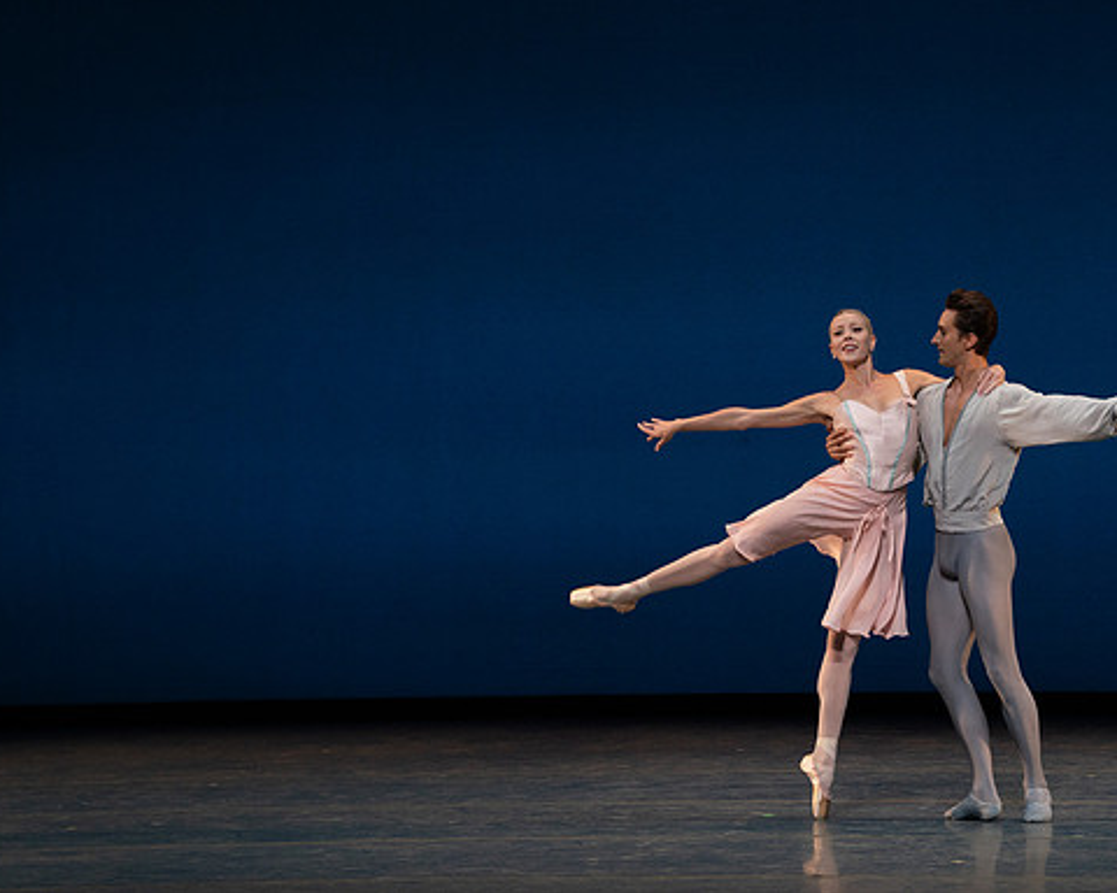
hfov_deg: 8.5
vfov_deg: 6.8
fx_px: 7504
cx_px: 621
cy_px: 445
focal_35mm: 227
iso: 3200
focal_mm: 200
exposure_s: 1/500
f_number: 8
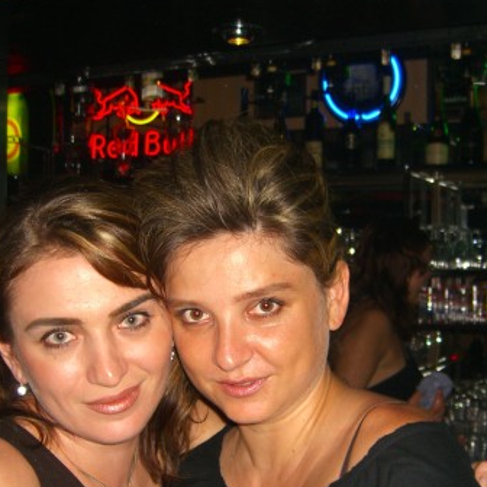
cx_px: 257
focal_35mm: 60
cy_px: 322
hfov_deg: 28.6
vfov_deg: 28.4
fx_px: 955
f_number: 2.8
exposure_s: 1/60
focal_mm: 7.9
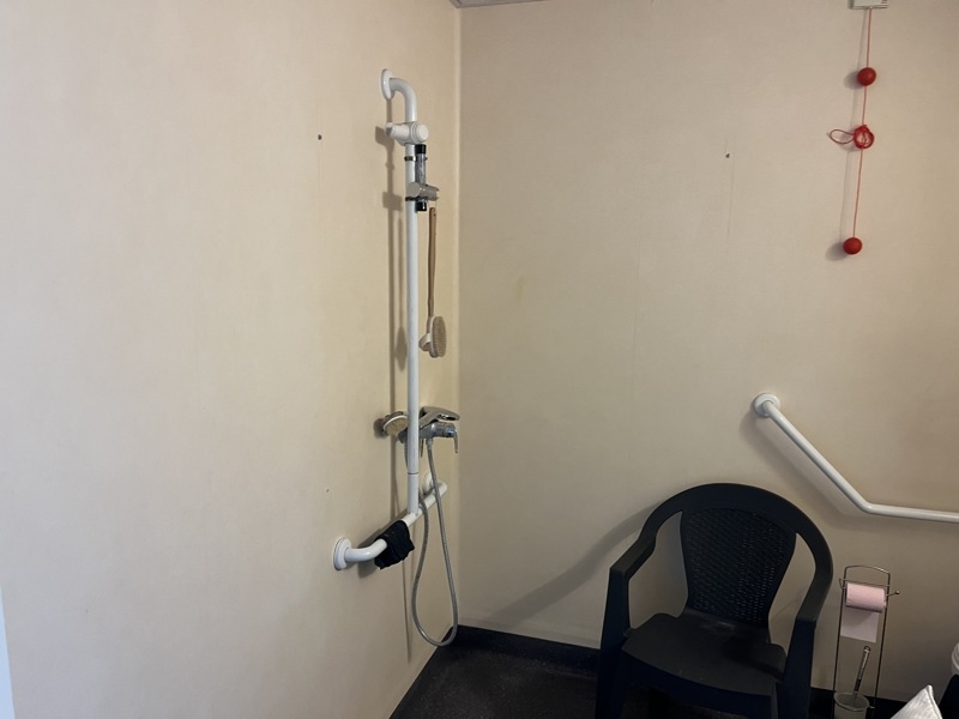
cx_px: 480
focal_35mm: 26
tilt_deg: -8.7
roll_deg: -1.6
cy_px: 360
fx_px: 720
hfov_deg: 67.3
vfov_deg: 53.1
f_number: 1.6
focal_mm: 5.1
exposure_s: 1/50
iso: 250
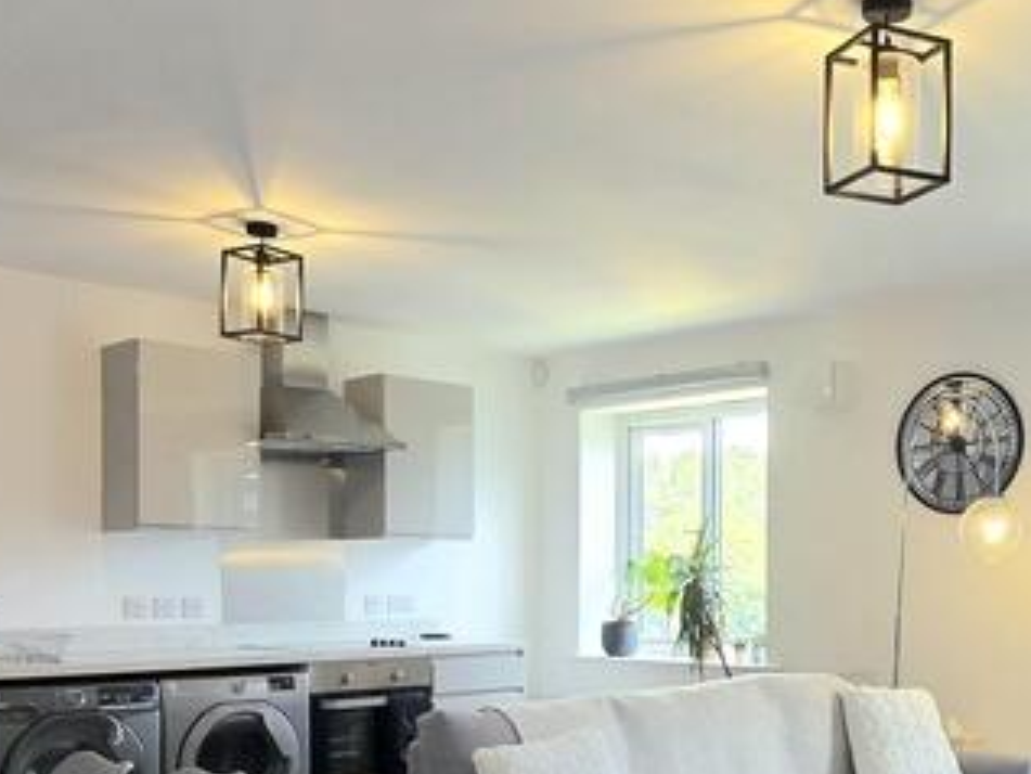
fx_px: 1222
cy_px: 618
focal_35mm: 41
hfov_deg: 45.0
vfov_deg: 34.1
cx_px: 693
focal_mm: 2.2
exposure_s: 1/101
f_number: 1.9
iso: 25
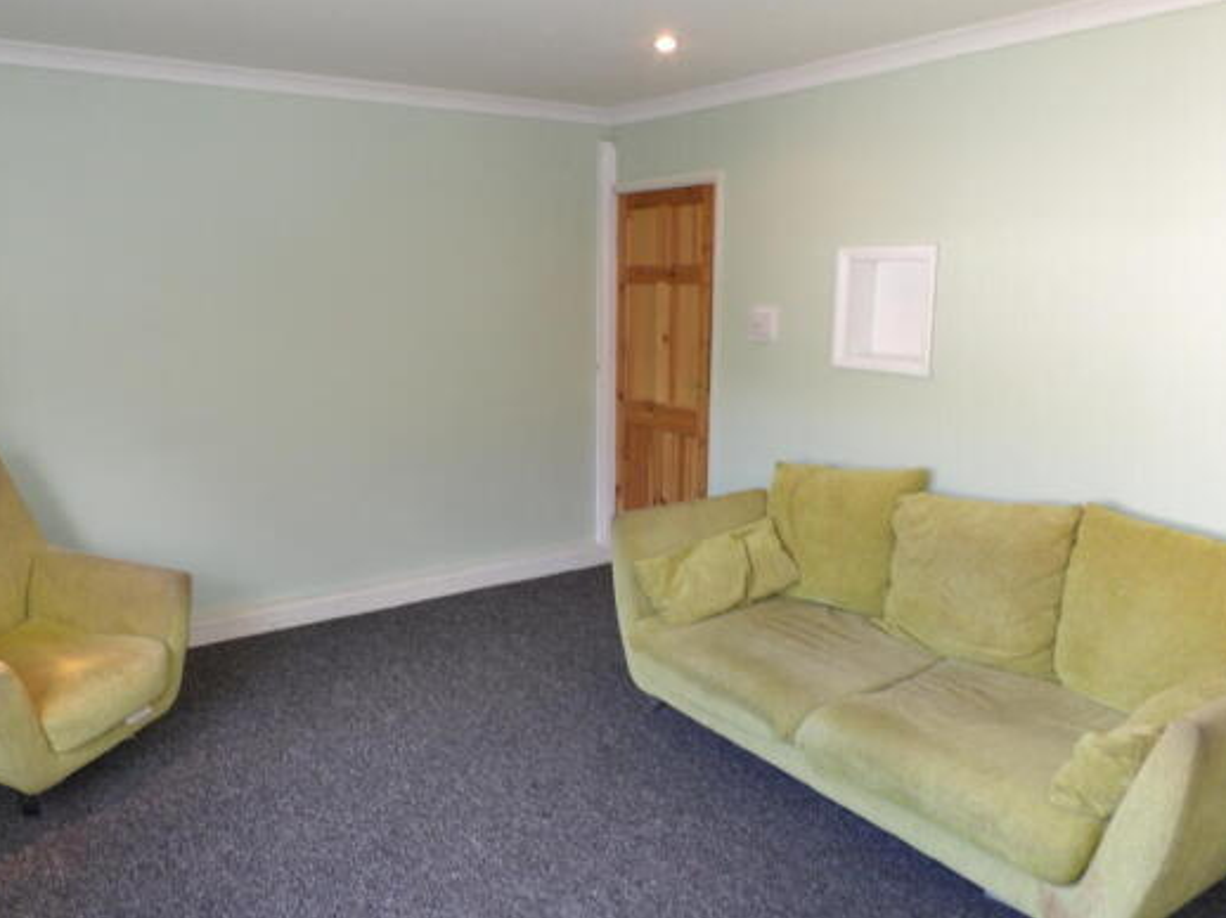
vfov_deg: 51.3
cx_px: 548
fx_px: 956
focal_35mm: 27
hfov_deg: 65.2
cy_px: 451
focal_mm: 4.3
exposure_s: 1/29
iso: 200
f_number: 4.1
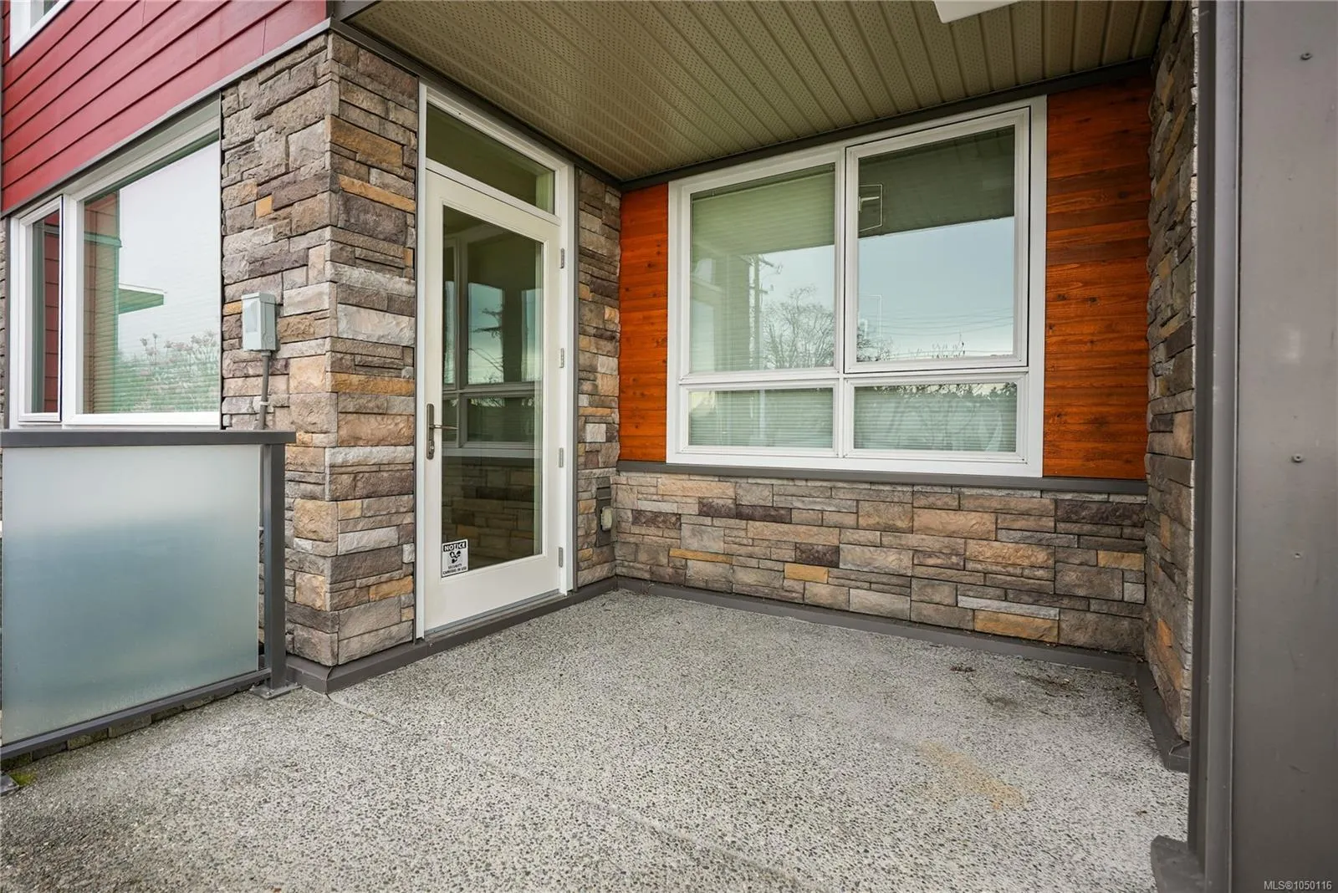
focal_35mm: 16
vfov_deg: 73.8
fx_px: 595
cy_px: 446
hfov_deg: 96.7
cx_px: 669
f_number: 4
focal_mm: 16
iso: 125
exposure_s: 1/125
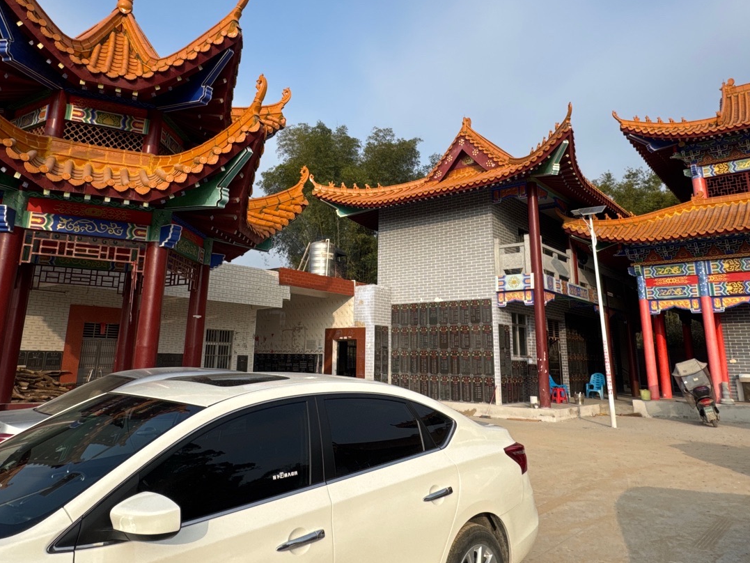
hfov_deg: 67.3
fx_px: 563
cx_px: 365
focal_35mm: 26
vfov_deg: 52.6
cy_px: 218
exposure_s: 1/1217
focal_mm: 2.22
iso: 40
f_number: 2.2
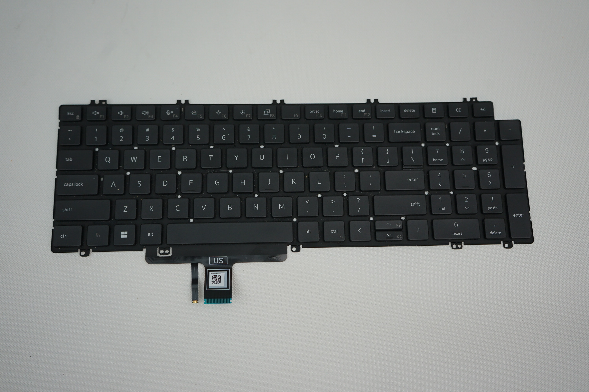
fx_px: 556
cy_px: 196
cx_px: 294
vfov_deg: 38.8
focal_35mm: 34
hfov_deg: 55.8
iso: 400
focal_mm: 34
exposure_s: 1/160
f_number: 4
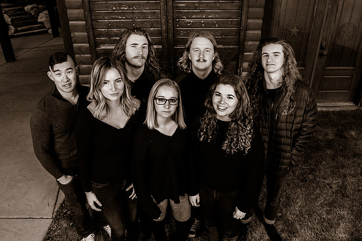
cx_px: 186
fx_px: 270
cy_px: 123
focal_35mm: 27
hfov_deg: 67.7
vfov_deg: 48.2
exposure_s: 1/160
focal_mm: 24
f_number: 7.1
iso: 200
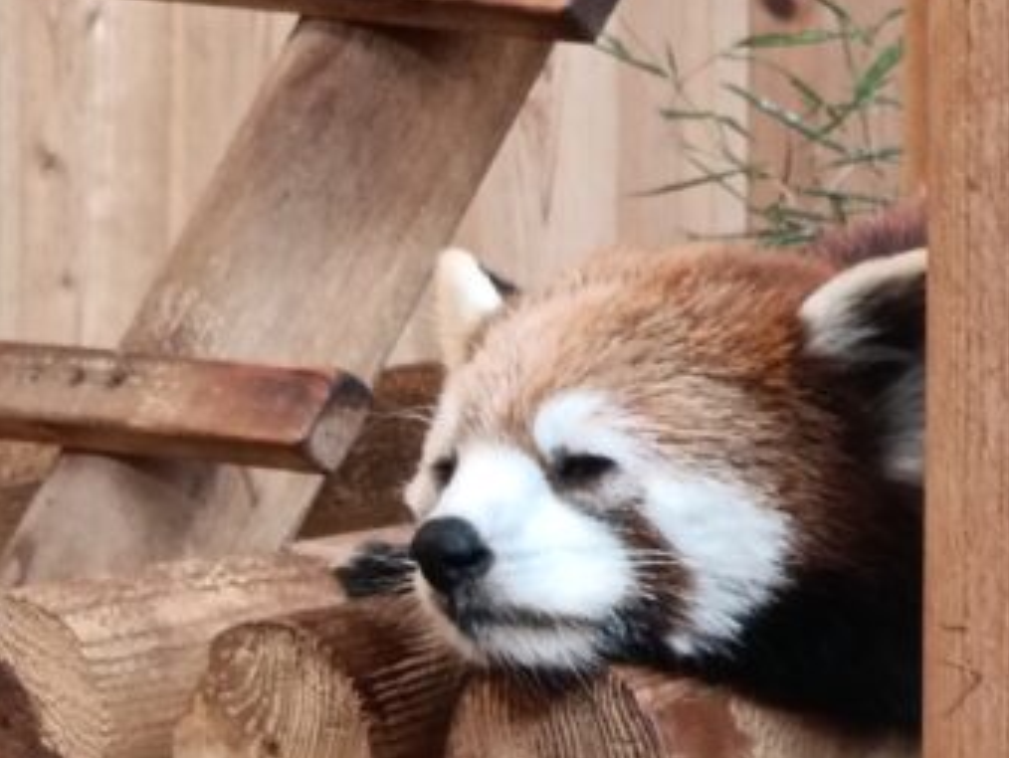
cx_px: 1137
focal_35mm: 233
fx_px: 6796
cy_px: 388
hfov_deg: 8.4
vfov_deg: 6.4
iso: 250
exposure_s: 1/50
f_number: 1.7
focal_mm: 4.7
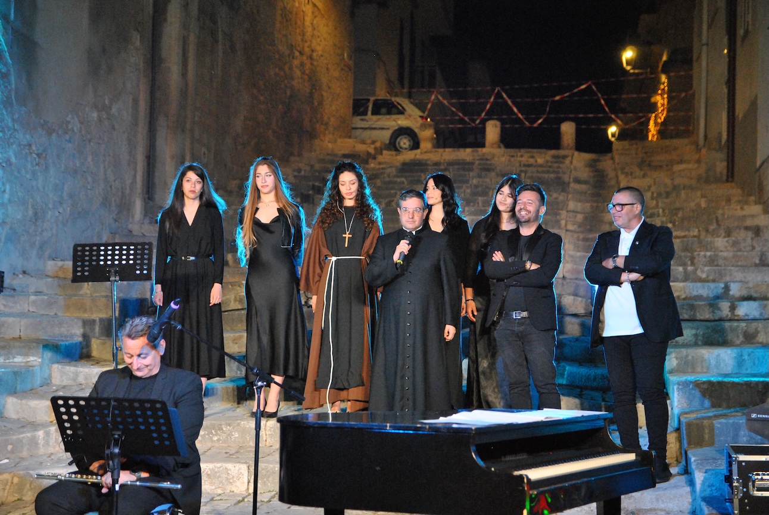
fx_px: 1604
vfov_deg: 18.2
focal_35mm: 75
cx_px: 384
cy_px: 258
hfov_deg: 27.0
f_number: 2.8
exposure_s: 1/160
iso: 1600
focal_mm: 50
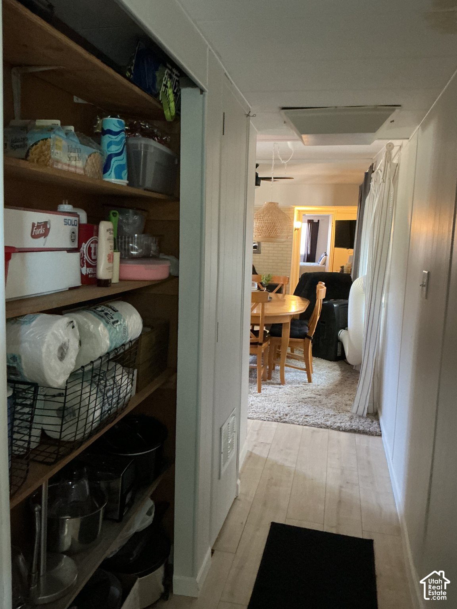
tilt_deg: -7.7
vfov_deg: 61.7
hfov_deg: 48.2
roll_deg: -2.9
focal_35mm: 29
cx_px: 228
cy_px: 304
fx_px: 510
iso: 500
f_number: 1.8
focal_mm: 3
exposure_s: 1/30
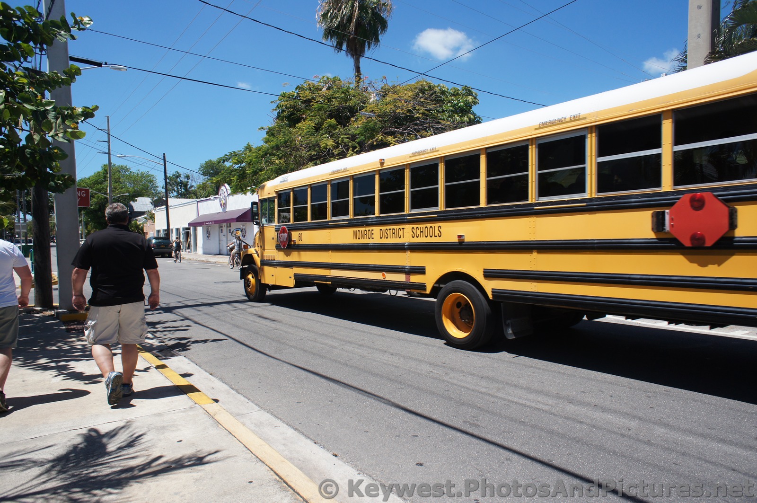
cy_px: 252
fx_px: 504
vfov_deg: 53.0
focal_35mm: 24
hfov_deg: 73.8
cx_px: 378
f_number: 8
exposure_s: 1/640
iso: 200
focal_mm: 16
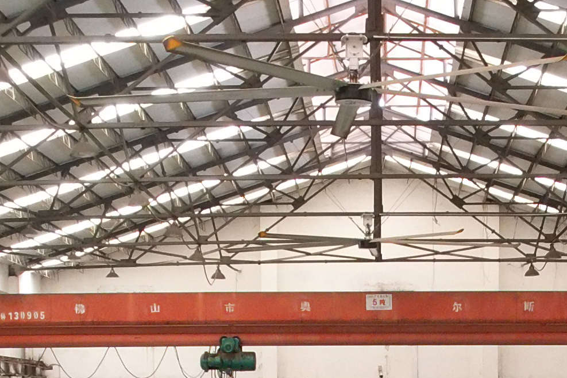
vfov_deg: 10.7
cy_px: 601
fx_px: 1921
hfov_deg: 16.7
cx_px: 404
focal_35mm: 122
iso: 800
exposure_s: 1/120
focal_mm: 8.38
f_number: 2.8
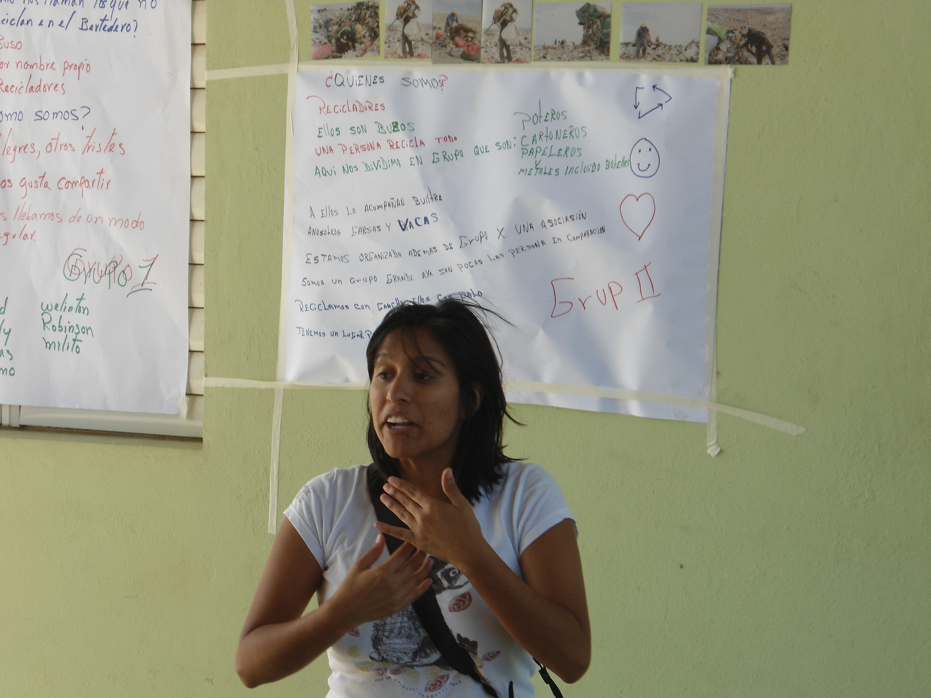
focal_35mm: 88
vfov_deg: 16.8
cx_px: 466
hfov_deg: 22.3
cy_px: 349
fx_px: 2367
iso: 80
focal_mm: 15.7
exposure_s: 1/125
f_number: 5.2
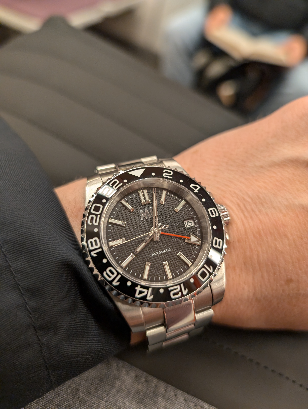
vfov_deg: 71.5
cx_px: 154
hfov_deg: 56.9
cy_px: 204
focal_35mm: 24
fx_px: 284
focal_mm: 6.9
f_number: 1.68
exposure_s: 1/182
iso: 552
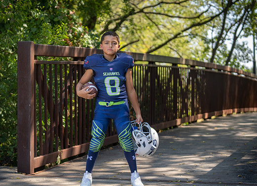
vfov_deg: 16.6
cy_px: 99
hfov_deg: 22.8
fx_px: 638
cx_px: 116
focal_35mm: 87
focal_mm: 70
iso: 100
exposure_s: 1/320
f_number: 2.8
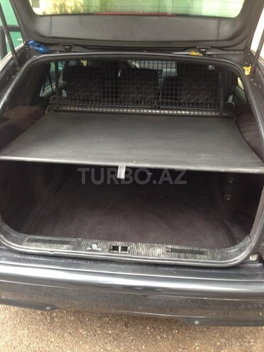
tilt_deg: -21.0
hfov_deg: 42.9
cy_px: 176
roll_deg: -3.6
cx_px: 132
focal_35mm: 33
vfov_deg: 55.4
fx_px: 336
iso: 64
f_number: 2.4
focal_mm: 4.12
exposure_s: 1/20
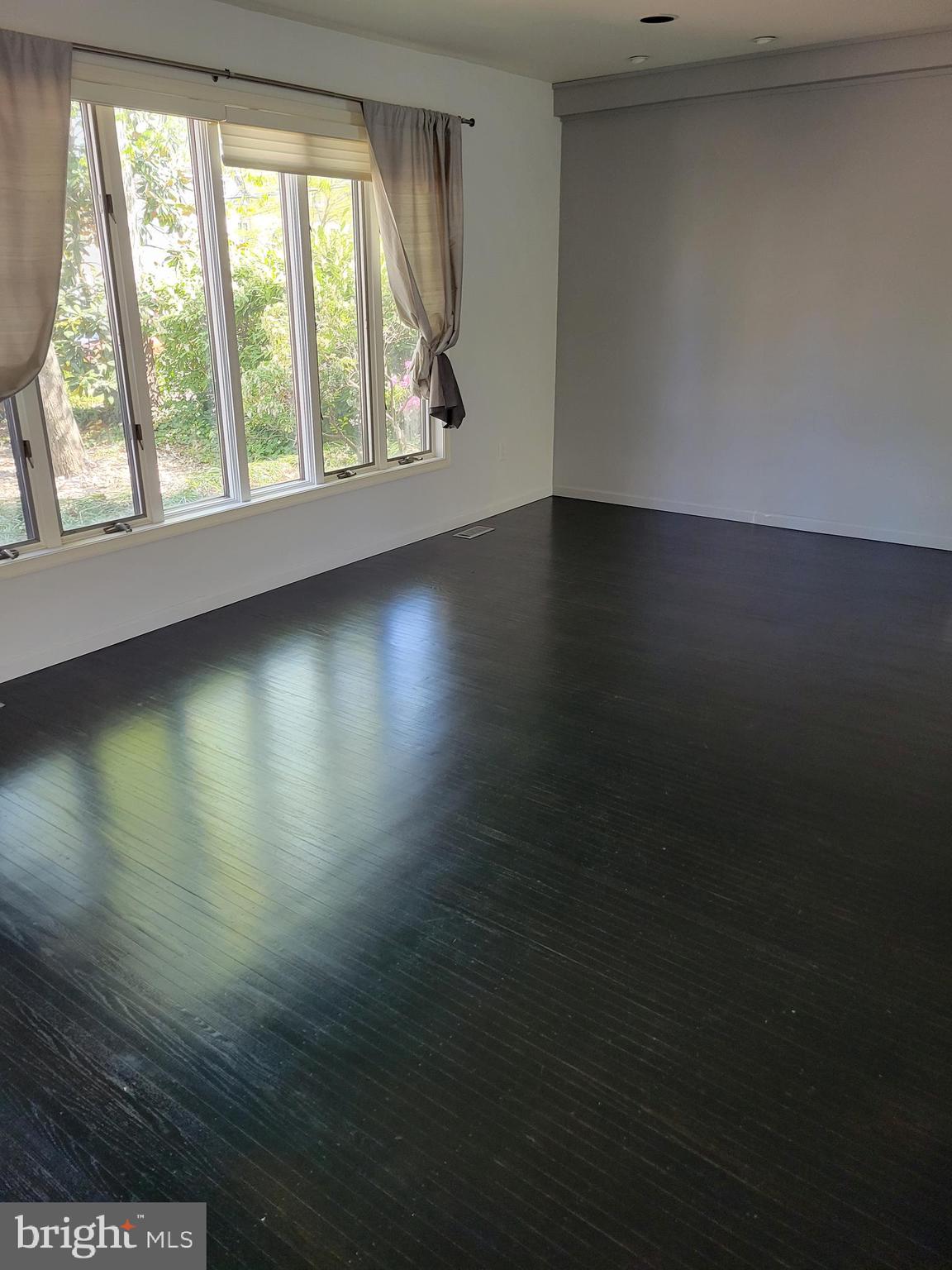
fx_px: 953
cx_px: 476
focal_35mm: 26
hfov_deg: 53.1
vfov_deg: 67.3
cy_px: 635
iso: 250
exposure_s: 1/119
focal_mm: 5.4
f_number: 1.8
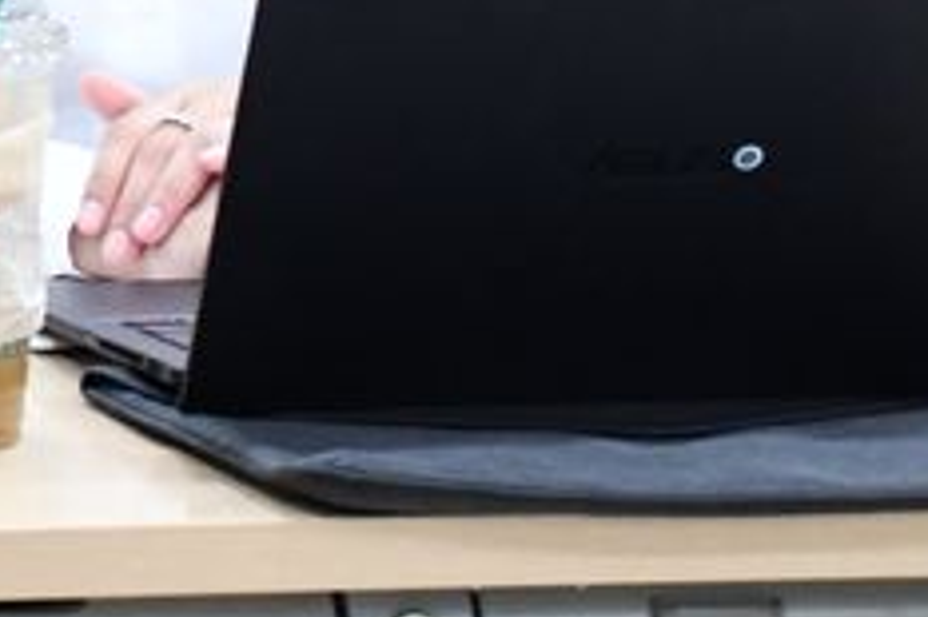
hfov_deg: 6.3
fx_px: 8166
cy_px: -539
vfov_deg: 4.3
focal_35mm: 317
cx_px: -1004
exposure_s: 1/80
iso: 3200
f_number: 4.5
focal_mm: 48
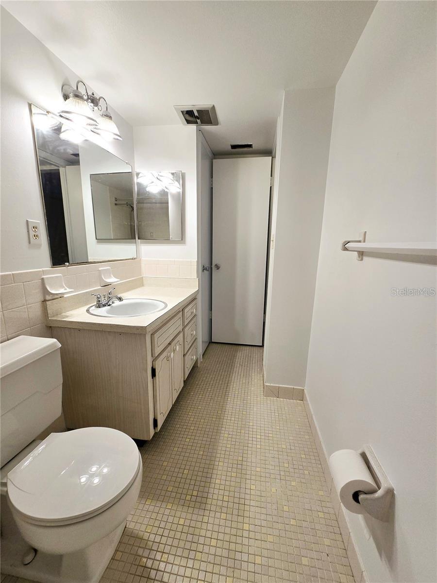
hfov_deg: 89.9
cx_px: 218
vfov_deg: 106.2
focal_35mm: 13
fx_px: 219
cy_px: 292
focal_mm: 2.2
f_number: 2.2
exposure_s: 1/120
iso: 80
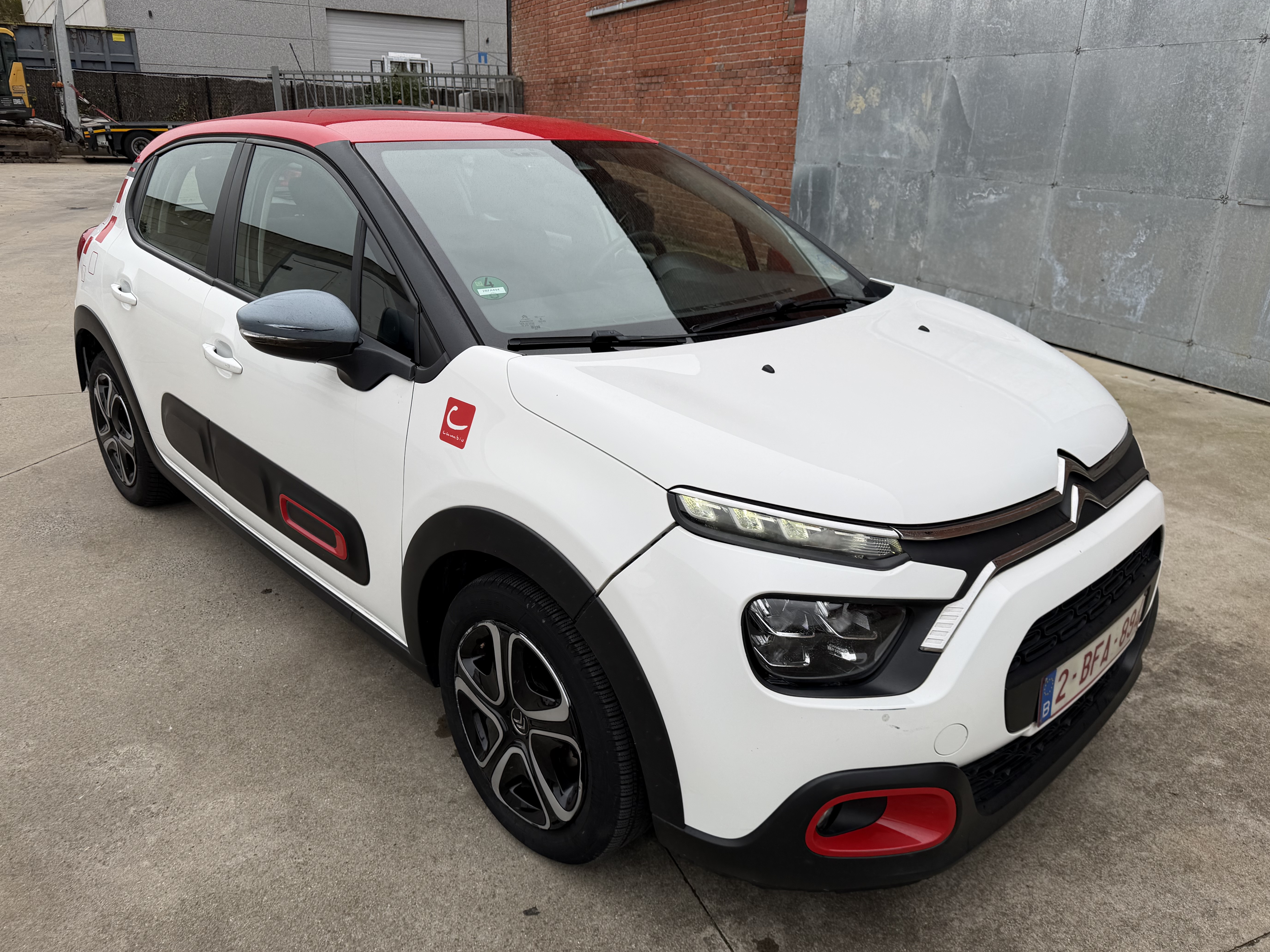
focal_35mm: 25
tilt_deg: -19.5
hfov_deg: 69.4
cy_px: 490
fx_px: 917
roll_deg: -2.0
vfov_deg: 54.9
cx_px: 638
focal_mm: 6.76
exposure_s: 1/494
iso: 80
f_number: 1.78
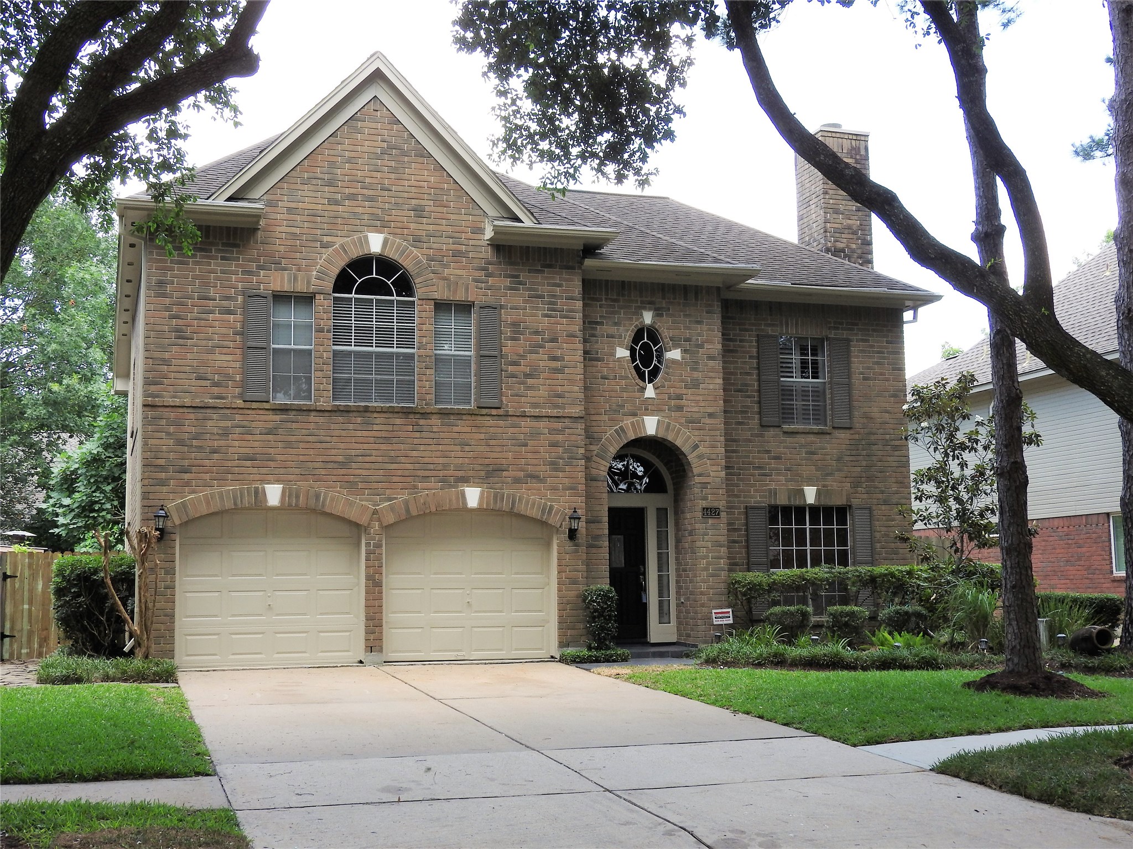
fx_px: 1473
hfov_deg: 42.1
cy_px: 424
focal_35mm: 45
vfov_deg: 32.2
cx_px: 566
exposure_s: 1/200
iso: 100
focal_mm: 8.1
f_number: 4
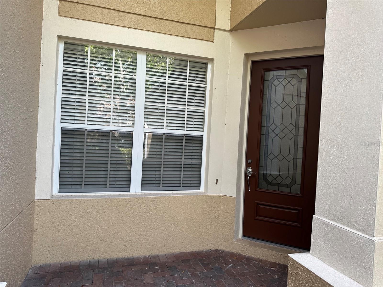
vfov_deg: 56.8
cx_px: 192
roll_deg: -2.7
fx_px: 266
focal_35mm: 24
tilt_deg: -1.4
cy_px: 144
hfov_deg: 71.6
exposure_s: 1/237
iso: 64
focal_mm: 6.86
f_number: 1.78
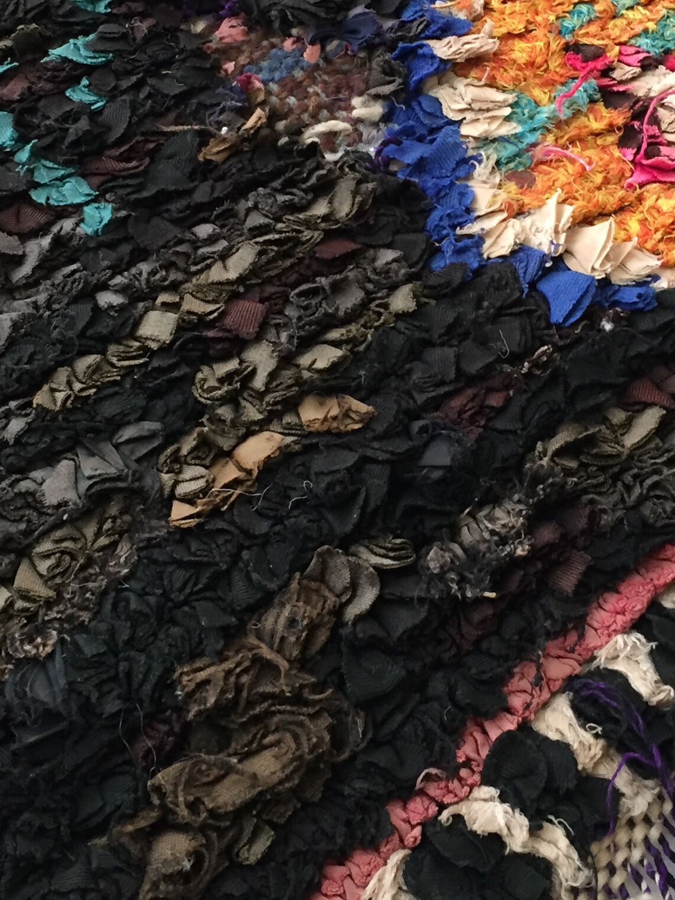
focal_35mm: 62
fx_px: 1612
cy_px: 219
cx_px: 406
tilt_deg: -51.6
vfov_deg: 30.6
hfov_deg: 23.6
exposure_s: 1/33
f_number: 2.2
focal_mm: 4.15
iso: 160
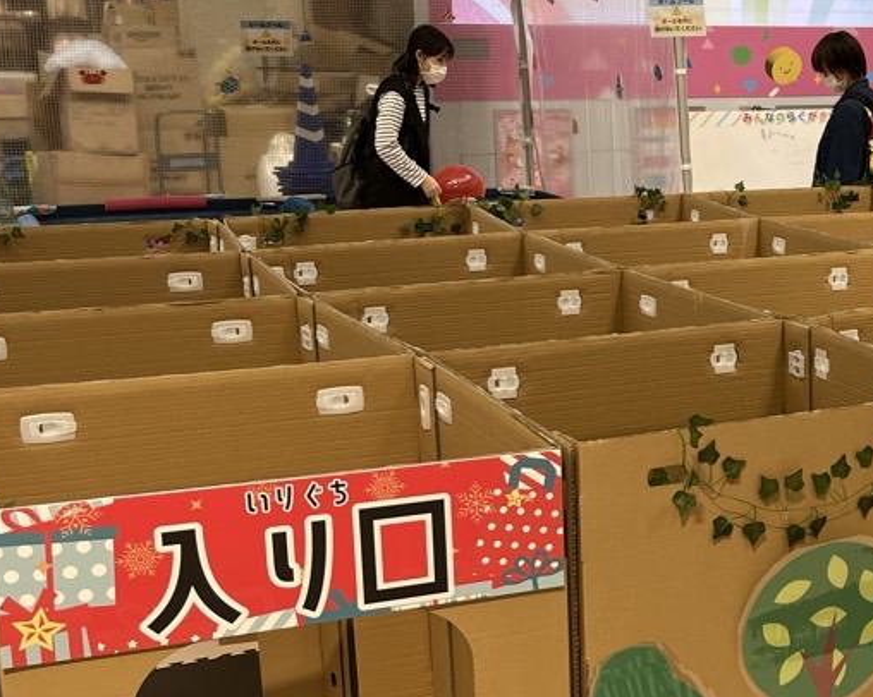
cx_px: 913
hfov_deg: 27.5
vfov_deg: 23.8
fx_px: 1653
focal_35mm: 64
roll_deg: -0.6
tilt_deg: -14.1
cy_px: 397
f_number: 1.6
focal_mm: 5.1
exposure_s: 1/120
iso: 40
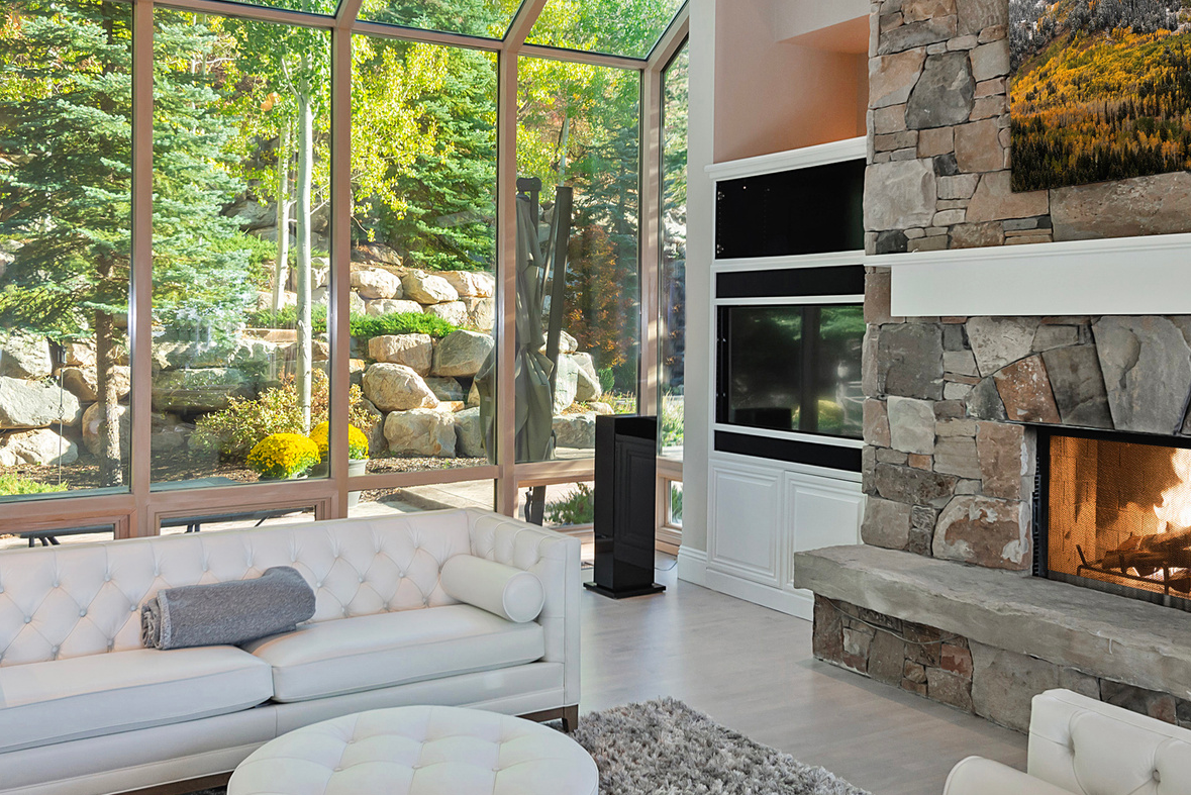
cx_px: 557
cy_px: 318
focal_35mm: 33
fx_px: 1092
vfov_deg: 39.8
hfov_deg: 57.2
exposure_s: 1/30
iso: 500
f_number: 7.1
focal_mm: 19
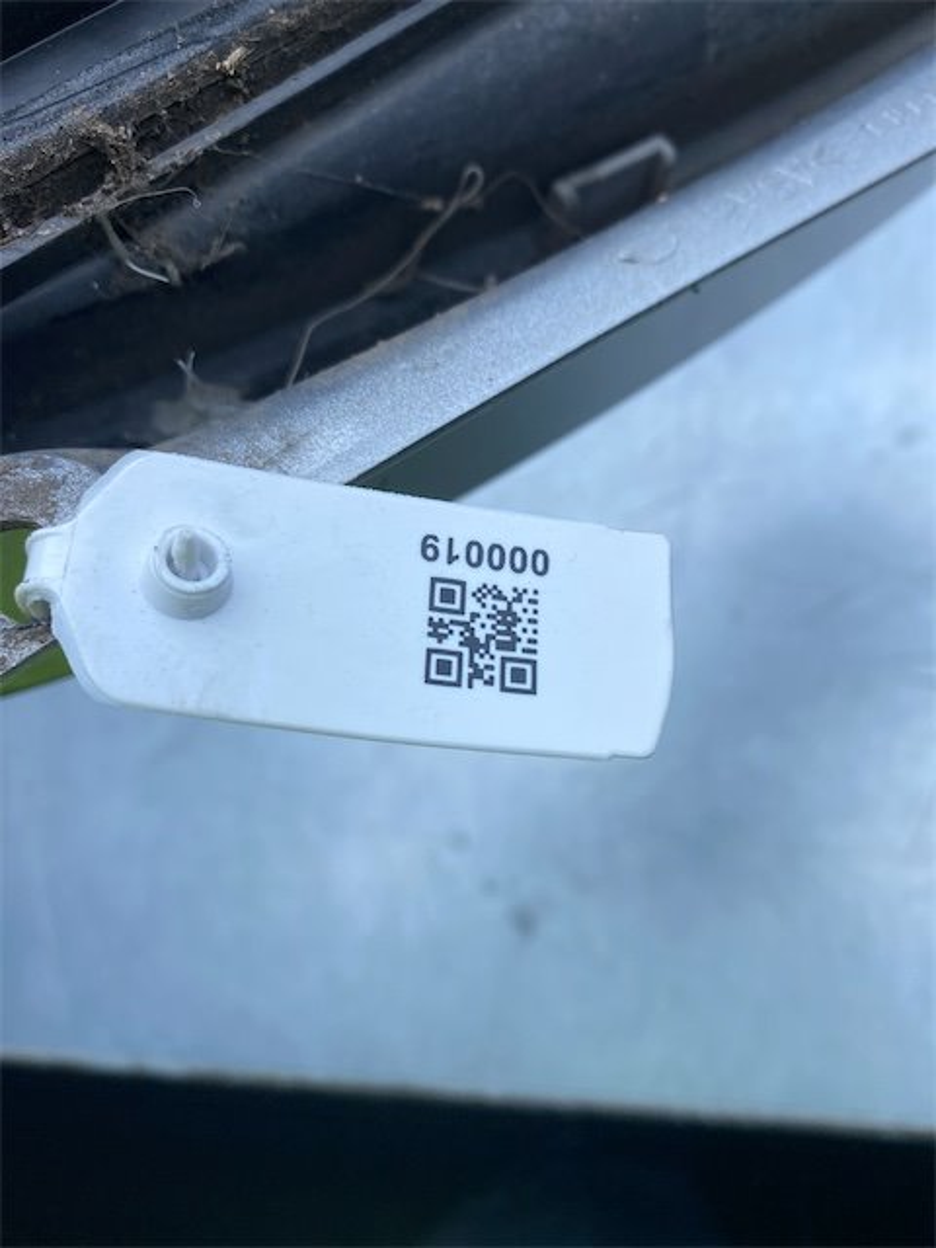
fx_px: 937
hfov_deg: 53.1
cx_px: 468
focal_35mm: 26
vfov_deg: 67.3
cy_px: 624
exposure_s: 1/1034
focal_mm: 4.25
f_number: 1.8
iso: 32
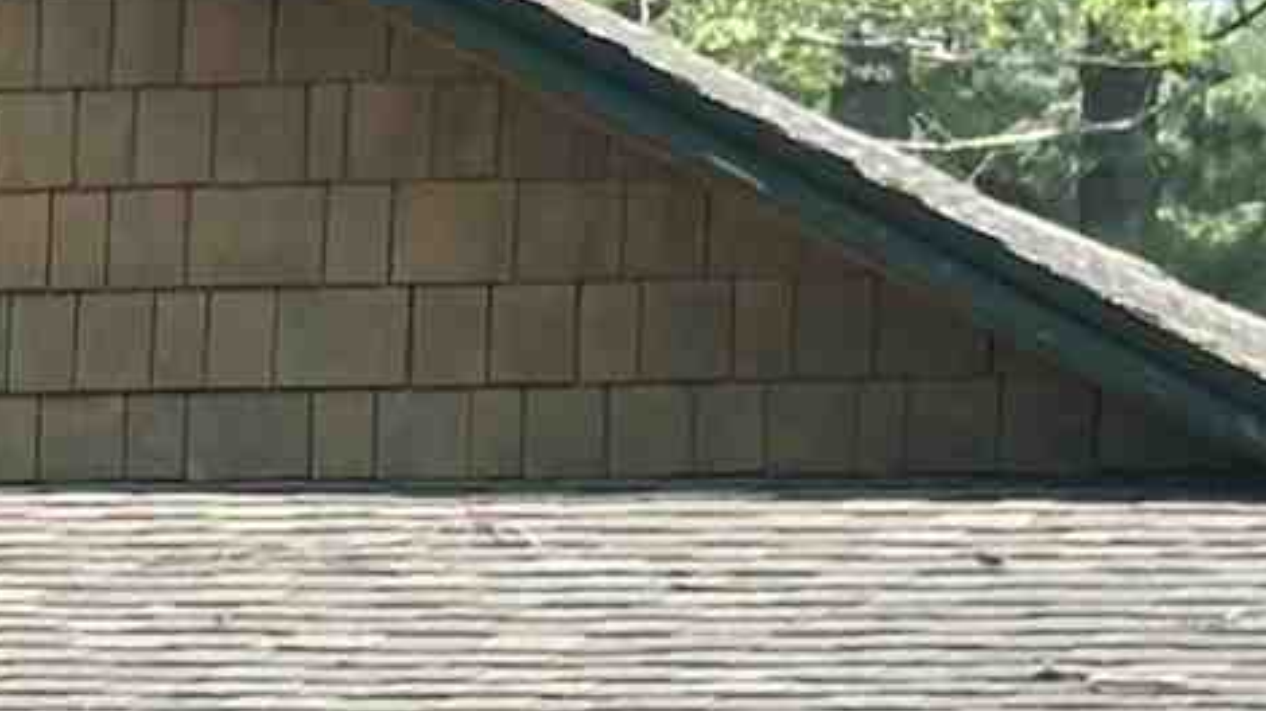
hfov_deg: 6.3
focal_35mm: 342
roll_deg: -2.1
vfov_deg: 3.5
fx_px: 11477
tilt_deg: +0.9
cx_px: 154
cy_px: 1427
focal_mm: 6.86
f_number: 1.78
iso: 64
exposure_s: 1/990
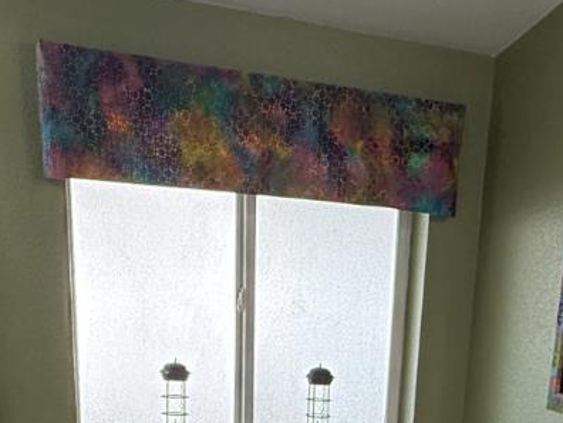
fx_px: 862
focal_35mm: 53
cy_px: 592
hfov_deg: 35.9
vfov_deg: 23.4
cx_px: 360
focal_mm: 2.22
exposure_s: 1/120
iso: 250
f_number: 2.2
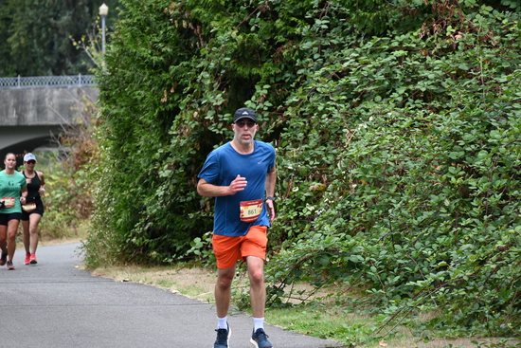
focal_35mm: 200
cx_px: 260
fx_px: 2895
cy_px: 174
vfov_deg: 6.9
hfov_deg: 10.3
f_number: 6.3
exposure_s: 1/320
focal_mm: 200
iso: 400
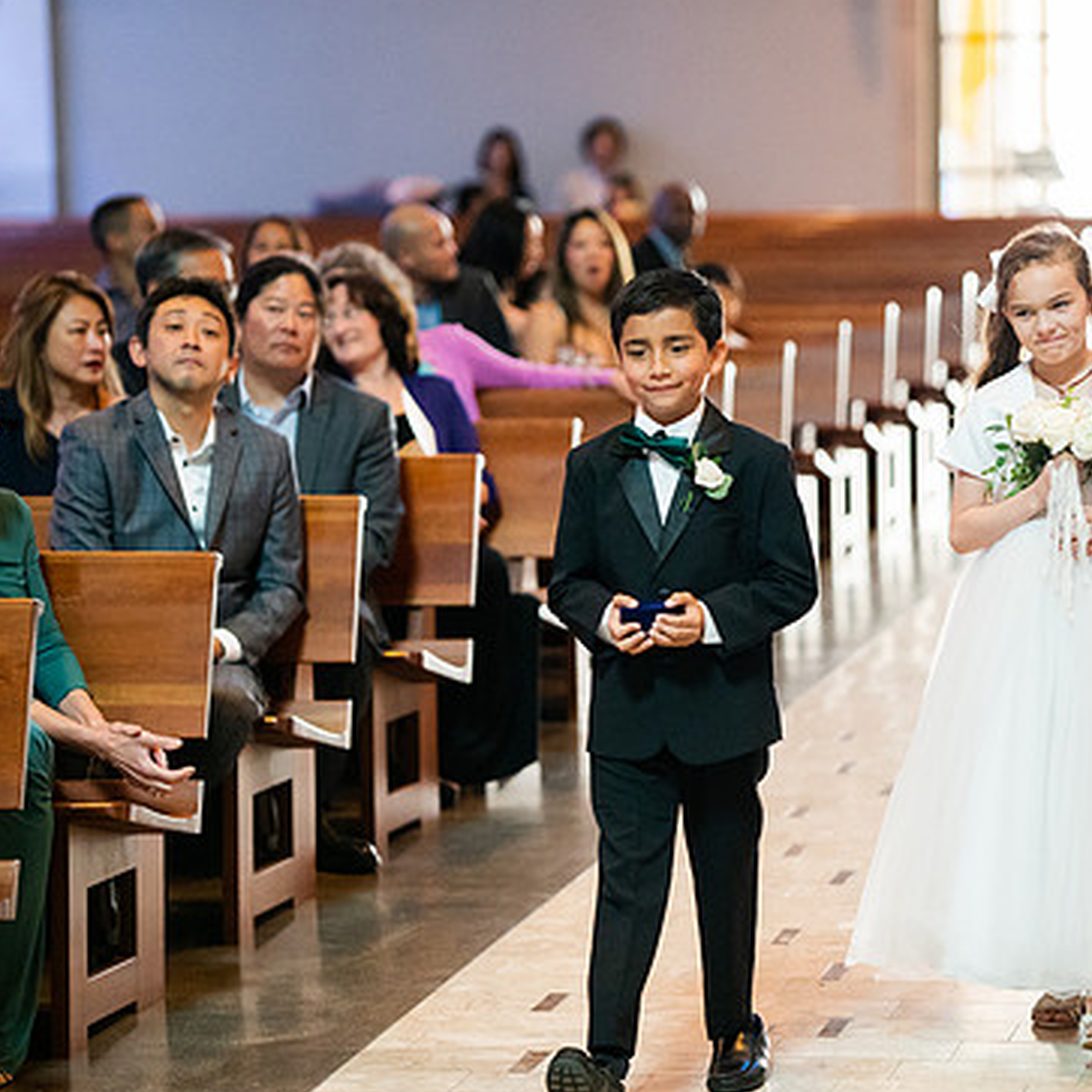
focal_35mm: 128
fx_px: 4568
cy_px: 524
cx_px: 771
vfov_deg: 13.6
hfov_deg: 13.6
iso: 6400
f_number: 1.8
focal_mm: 85
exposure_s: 1/640
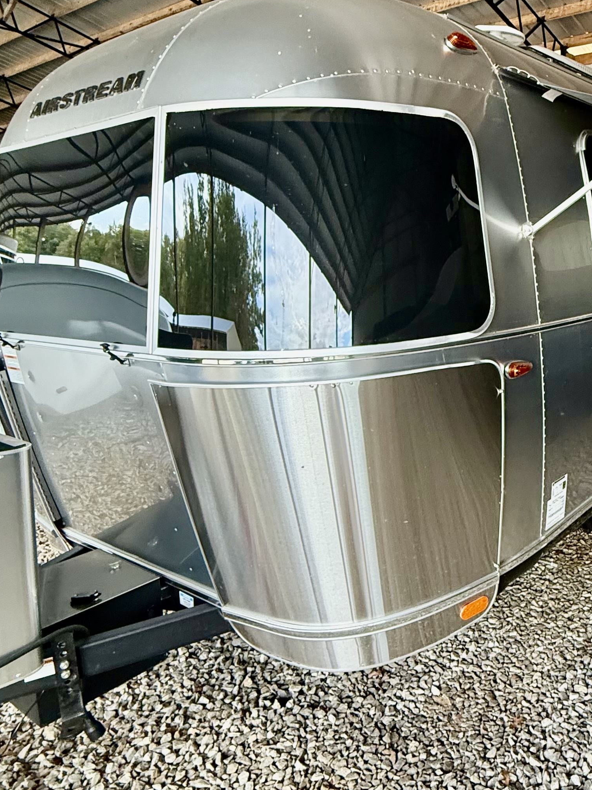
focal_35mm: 28
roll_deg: +0.3
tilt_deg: -4.9
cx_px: 564
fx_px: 638
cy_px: 310
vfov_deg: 62.8
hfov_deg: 44.0
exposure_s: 1/63
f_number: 2.2
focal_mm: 2.22
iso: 320
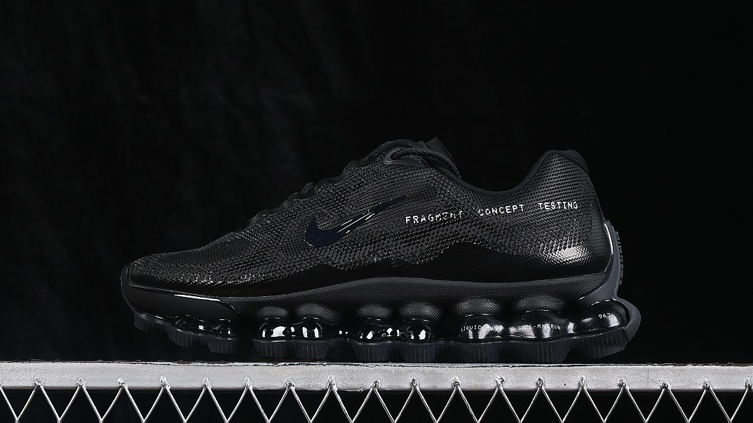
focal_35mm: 79
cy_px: 204
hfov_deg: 26.9
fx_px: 1577
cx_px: 377
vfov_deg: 15.3
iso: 160
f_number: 6.3
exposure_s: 1/60
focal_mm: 50
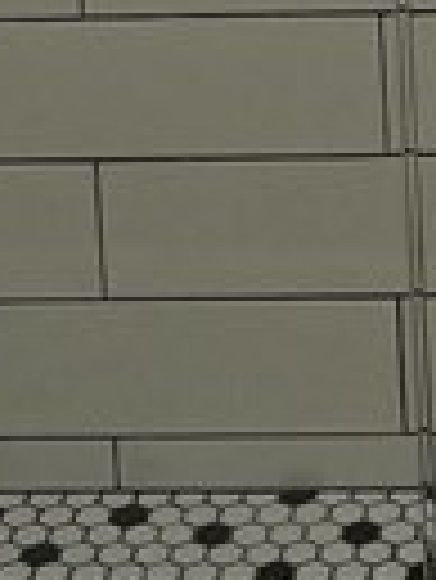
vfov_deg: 8.2
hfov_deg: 7.1
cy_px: -1138
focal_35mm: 206
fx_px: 3454
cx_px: 656
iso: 100
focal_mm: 5.7
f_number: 1.5
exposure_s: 1/120
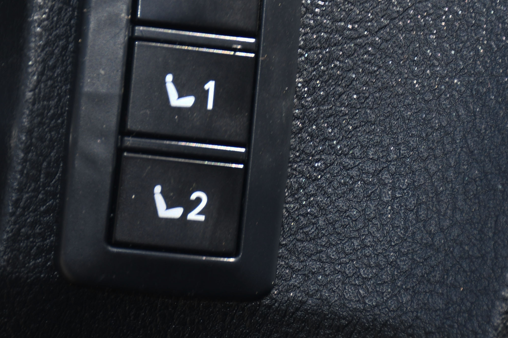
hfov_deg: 10.3
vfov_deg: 6.9
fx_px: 2822
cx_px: 193
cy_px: 86
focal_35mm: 200
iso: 100
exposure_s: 1/100
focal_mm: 48
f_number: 4.5
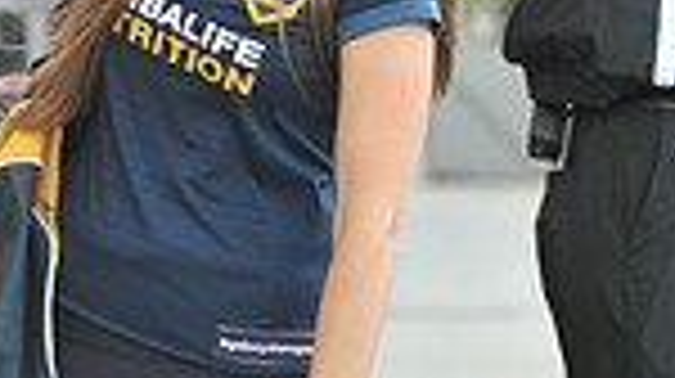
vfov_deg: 3.1
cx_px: 189
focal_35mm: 385
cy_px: -122
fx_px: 6883
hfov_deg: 5.6
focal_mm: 95
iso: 800
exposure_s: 1/500
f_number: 2.8
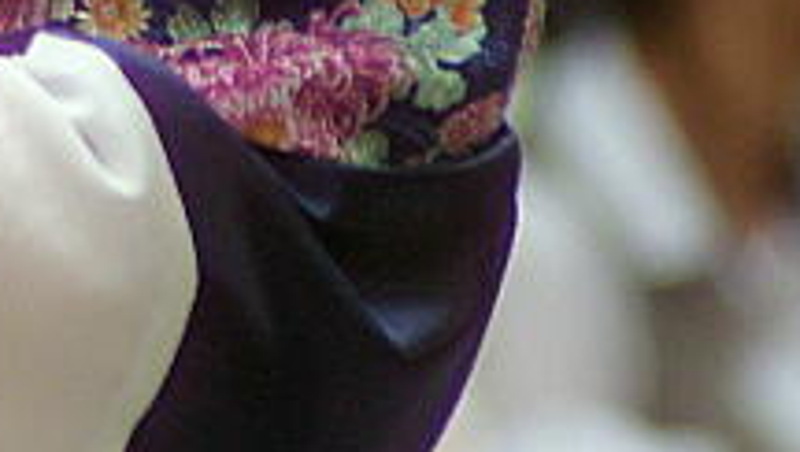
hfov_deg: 2.1
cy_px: -335
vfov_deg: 1.2
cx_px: -56
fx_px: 22168
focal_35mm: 1044
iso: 800
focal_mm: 180
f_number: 4.5
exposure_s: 1/180
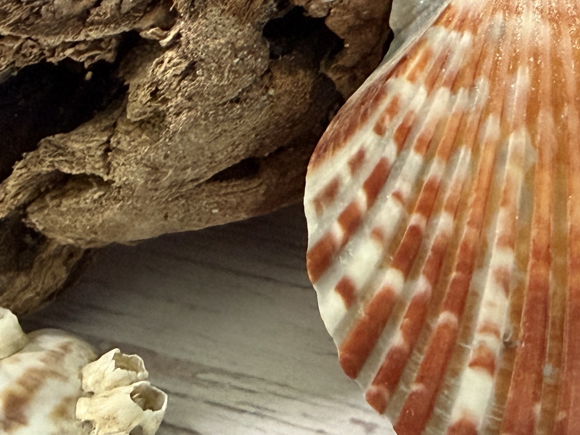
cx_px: 696
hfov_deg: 24.0
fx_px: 1240
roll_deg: +1.6
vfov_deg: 19.3
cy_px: -8
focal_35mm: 74
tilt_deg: -37.6
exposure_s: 1/60
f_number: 2.2
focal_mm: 2.22
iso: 500
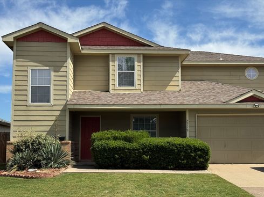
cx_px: 131
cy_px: 100
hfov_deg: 38.9
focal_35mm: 49
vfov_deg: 29.7
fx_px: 374
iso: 64
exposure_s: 1/4310
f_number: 1.78
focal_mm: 6.76
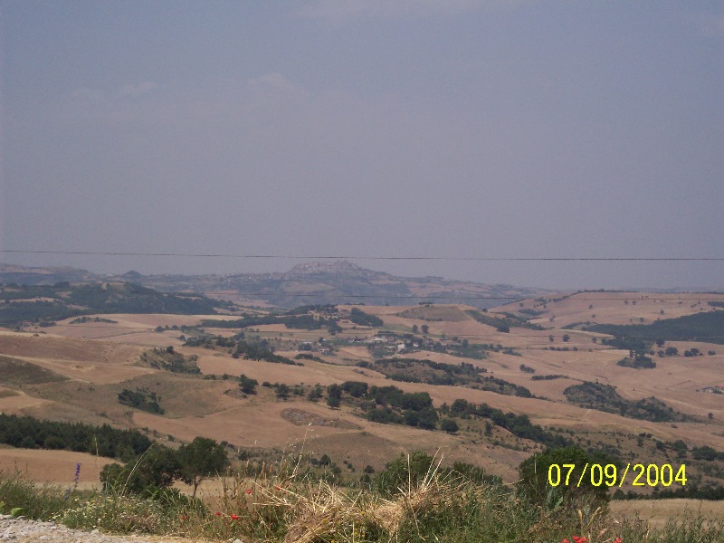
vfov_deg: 13.0
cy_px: 272
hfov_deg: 17.3
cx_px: 362
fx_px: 2384
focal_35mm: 114
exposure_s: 1/700
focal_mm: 24
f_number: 8
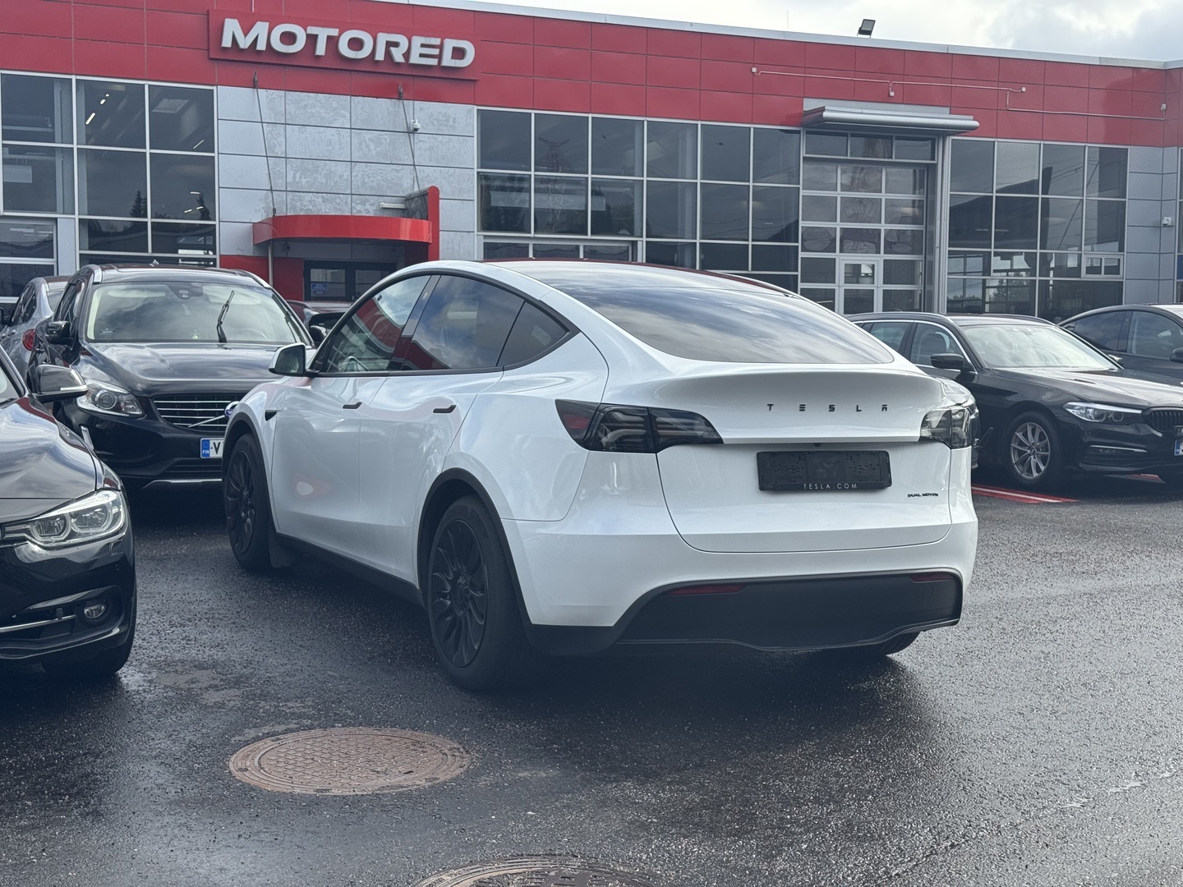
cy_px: 444
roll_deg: +0.2
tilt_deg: -2.2
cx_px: 592
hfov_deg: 39.7
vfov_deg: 30.3
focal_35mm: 48
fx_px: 1640
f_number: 1.78
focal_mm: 6.76
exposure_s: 1/2331
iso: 64
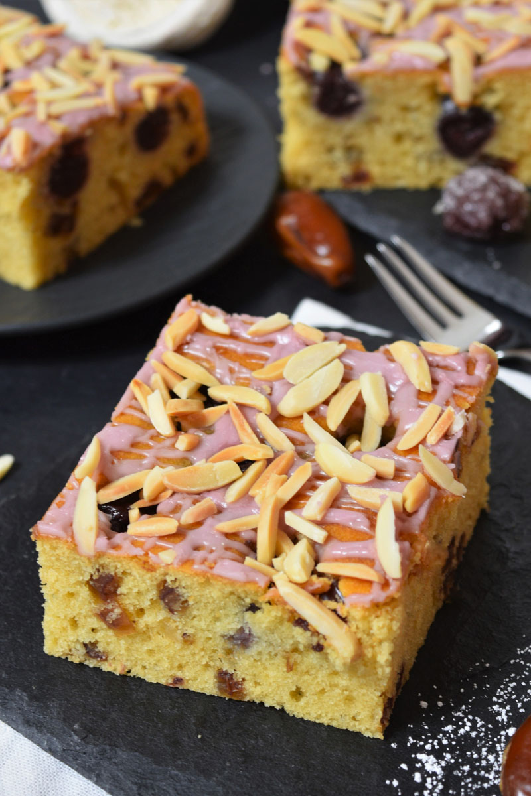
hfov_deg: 17.5
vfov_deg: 26.0
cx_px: 266
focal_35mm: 78
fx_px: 1726
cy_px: 398
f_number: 5.6
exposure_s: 1/10
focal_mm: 52
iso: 320
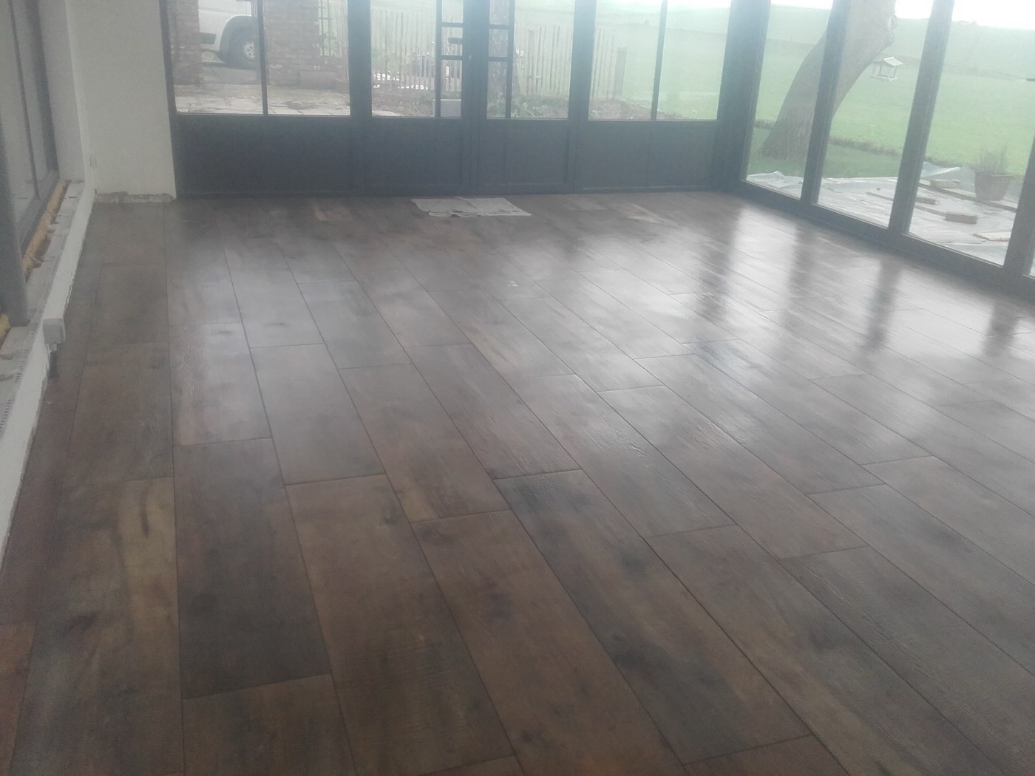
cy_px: 388
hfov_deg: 58.4
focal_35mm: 31
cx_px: 518
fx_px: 927
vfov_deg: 45.4
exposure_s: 1/50
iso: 70
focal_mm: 3.31
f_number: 2.2
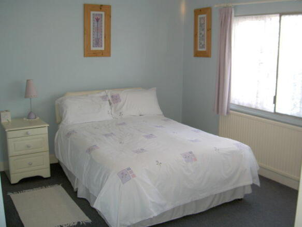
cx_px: 151
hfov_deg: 47.9
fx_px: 340
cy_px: 114
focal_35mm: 39
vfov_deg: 36.8
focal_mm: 8
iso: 50
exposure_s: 1/60
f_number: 2.8
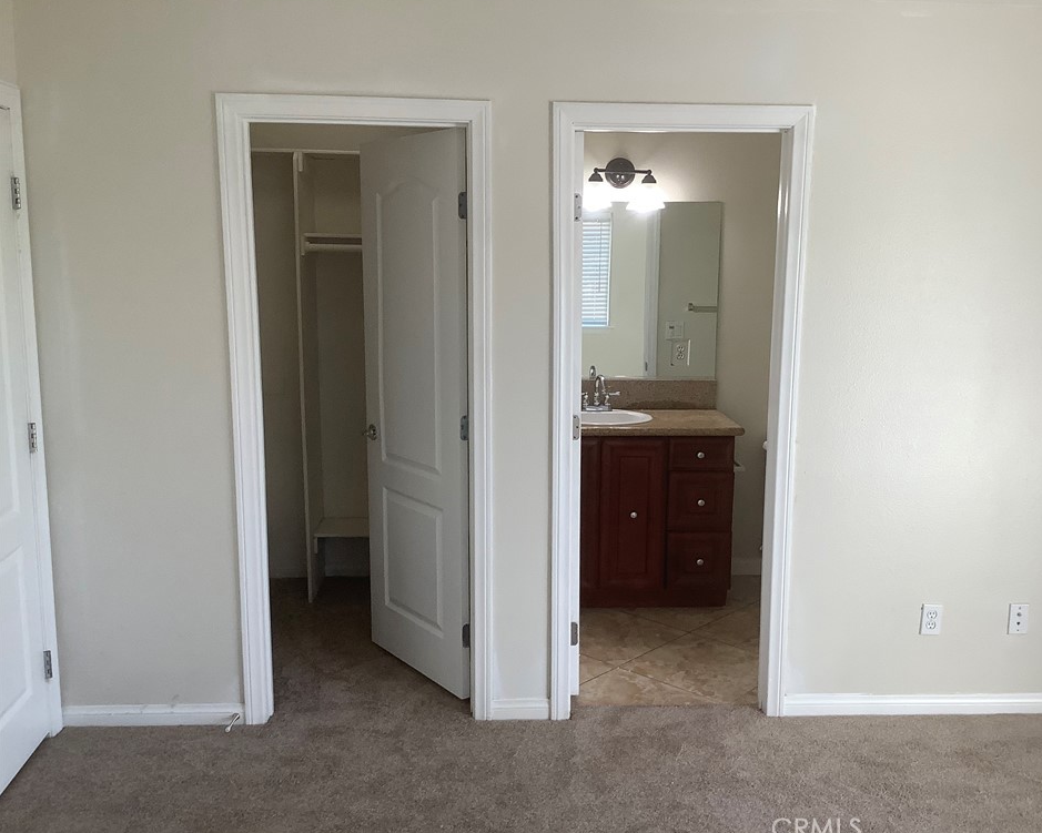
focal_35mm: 33
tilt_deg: -11.5
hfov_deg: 54.2
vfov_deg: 44.5
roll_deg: +1.5
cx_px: 566
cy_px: 418
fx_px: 1018
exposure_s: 1/120
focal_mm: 3.3
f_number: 2.4
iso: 64
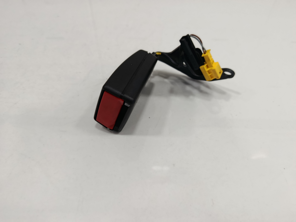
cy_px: 111
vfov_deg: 56.8
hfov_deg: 71.6
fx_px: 205
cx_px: 148
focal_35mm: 24
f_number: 1.7
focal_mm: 5.24
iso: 815
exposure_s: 1/100
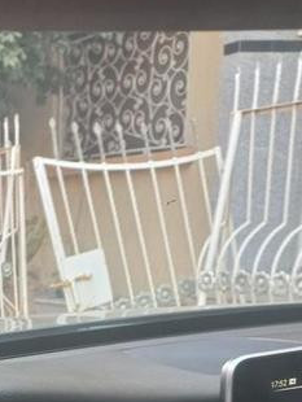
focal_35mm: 70
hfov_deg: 20.4
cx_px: -1
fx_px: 813
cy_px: 548
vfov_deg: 23.8
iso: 200
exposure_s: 1/33
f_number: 1.8
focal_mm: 4.6
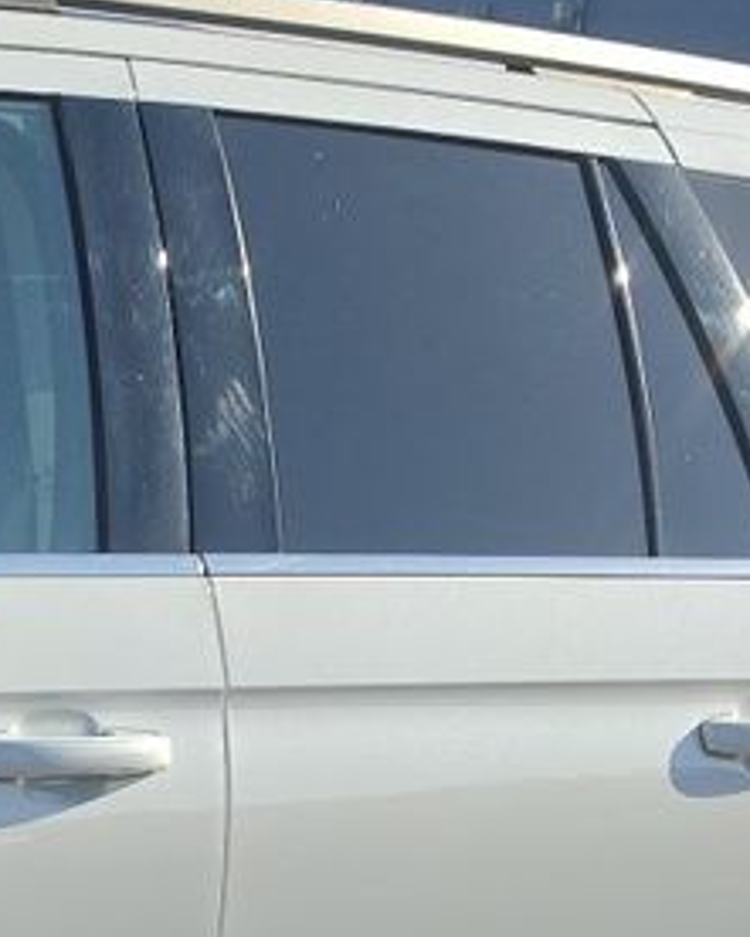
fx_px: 3605
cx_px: -645
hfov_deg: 11.0
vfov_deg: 14.2
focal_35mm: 130
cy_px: 1253
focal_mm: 6.5
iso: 65
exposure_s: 1/4765
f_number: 1.4
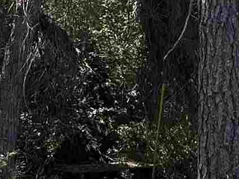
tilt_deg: +5.7
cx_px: 226
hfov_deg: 10.3
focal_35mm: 190
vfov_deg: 7.7
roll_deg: +0.2
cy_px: -77
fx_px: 1312
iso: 50
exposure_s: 1/700
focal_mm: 5.7
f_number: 1.5
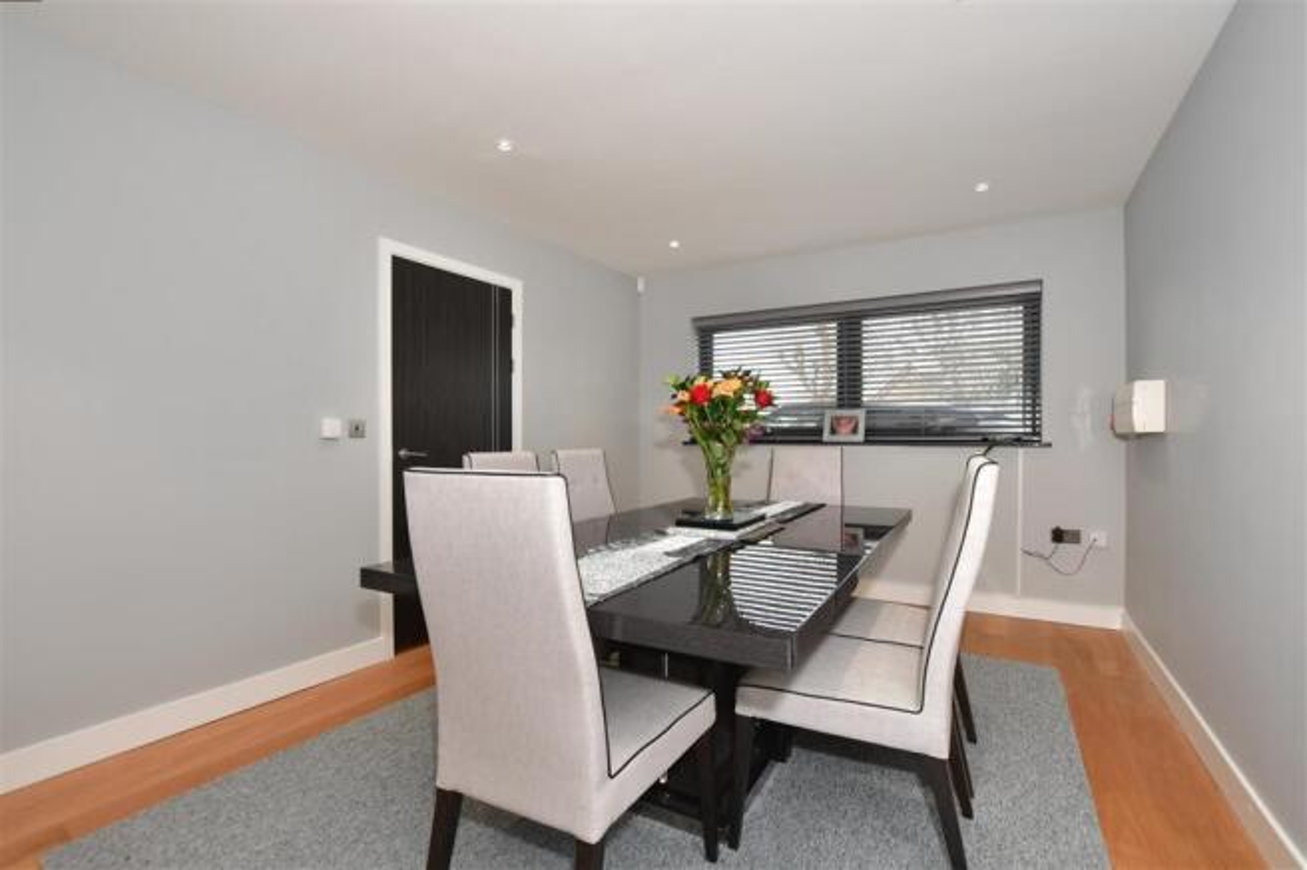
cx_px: 654
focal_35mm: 15
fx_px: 544
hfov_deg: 100.4
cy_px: 435
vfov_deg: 77.3
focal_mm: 10
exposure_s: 1/25
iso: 250
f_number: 8
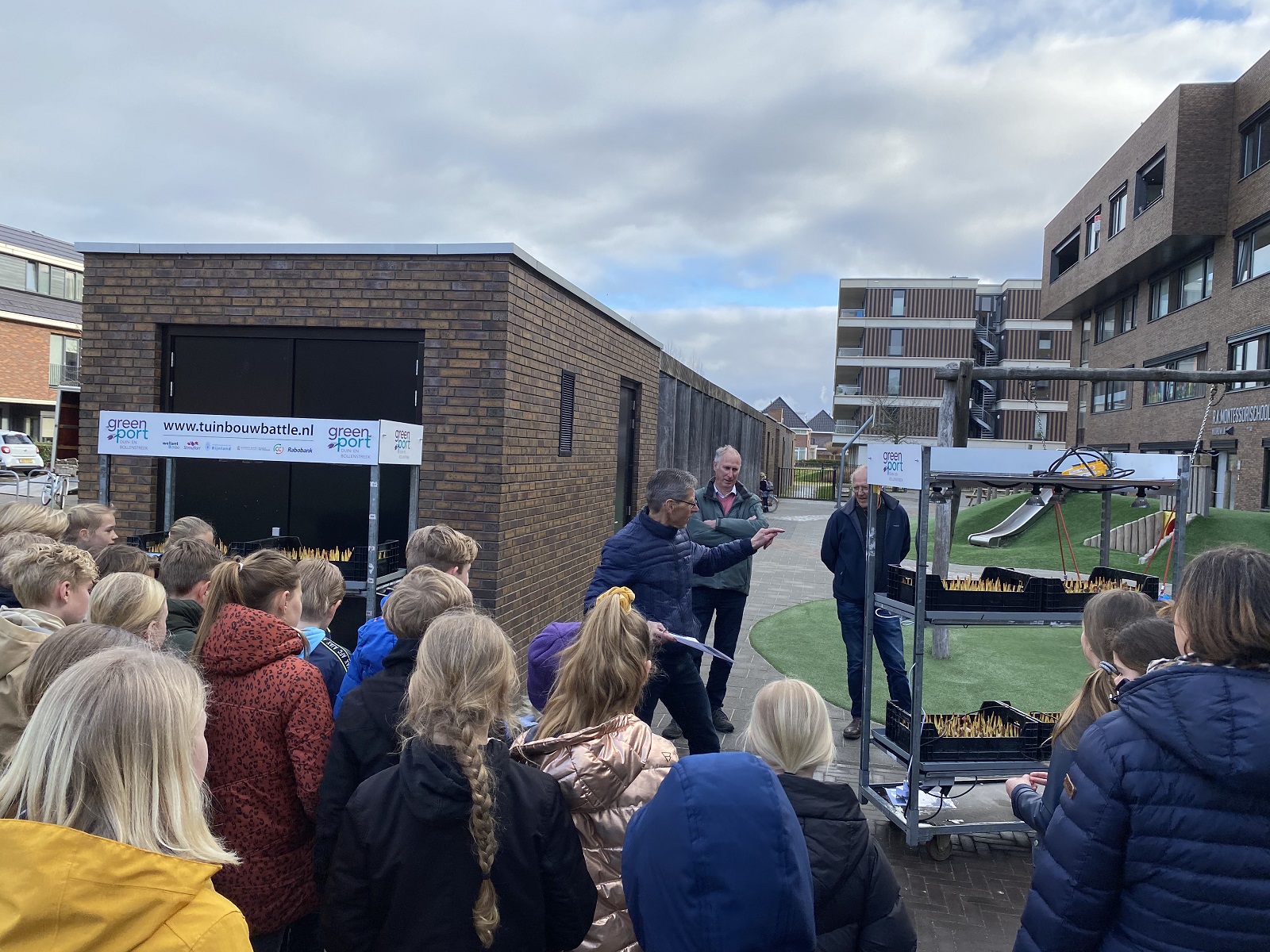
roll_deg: -2.4
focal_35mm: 26
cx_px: 635
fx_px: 954
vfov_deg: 53.1
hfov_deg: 67.3
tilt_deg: -2.5
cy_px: 476
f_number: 1.8
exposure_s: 1/1103
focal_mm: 4.25
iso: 32
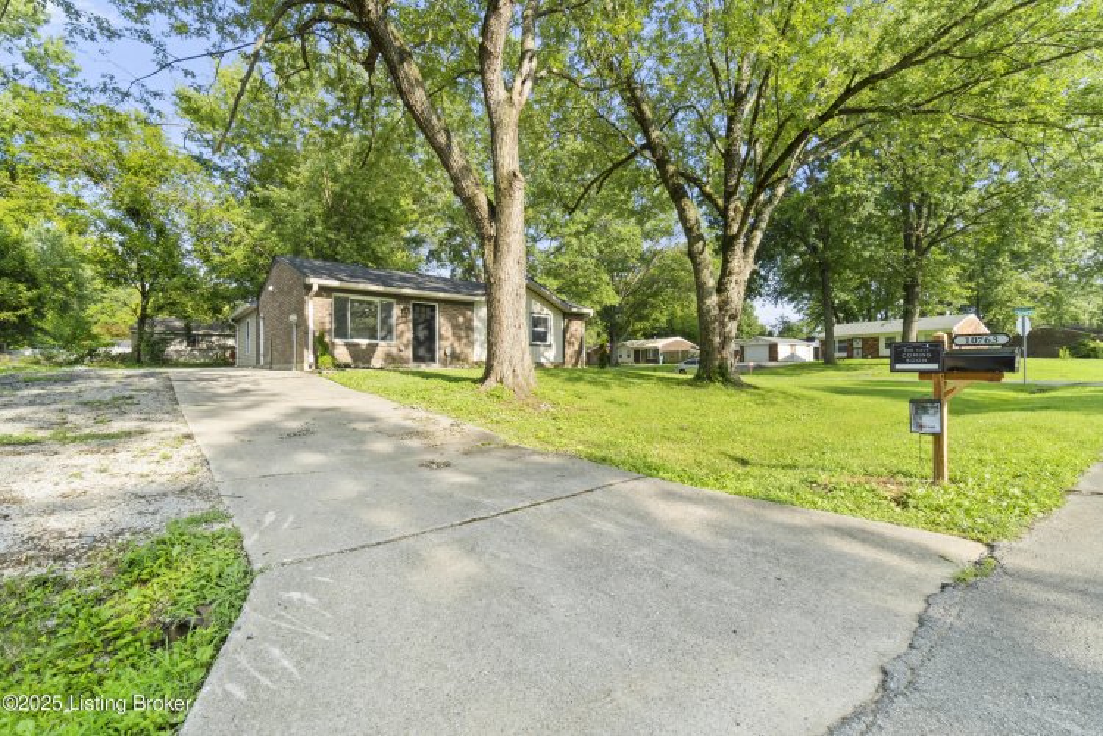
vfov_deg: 77.3
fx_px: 460
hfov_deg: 100.4
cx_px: 552
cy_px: 368
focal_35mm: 15
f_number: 10
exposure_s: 1/125
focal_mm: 10
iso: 400
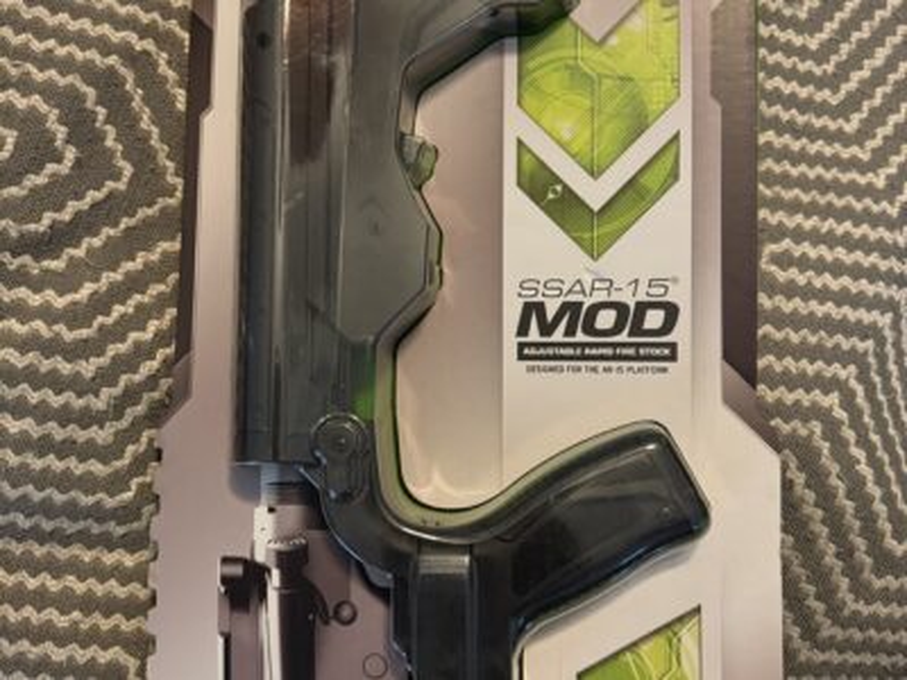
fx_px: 629
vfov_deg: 56.8
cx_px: 454
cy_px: 340
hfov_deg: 71.6
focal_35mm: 24
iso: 640
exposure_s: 1/40
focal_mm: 6.76
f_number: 1.78
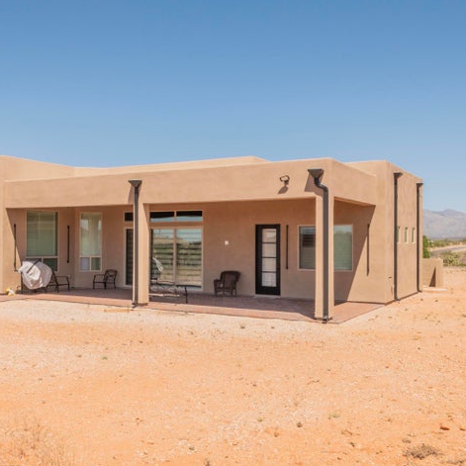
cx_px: 139
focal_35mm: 39
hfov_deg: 42.0
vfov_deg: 42.8
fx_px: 594
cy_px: 233
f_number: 22
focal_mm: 20
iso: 400
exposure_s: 1/100
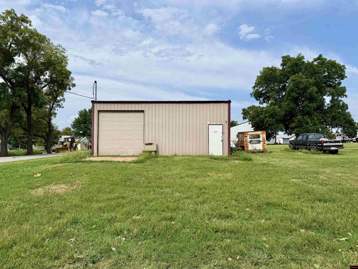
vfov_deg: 56.8
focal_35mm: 24
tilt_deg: +3.1
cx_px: 179
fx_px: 248
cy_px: 134
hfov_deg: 71.6
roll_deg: +0.3
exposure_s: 1/5714
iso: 80
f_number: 1.78
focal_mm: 6.76
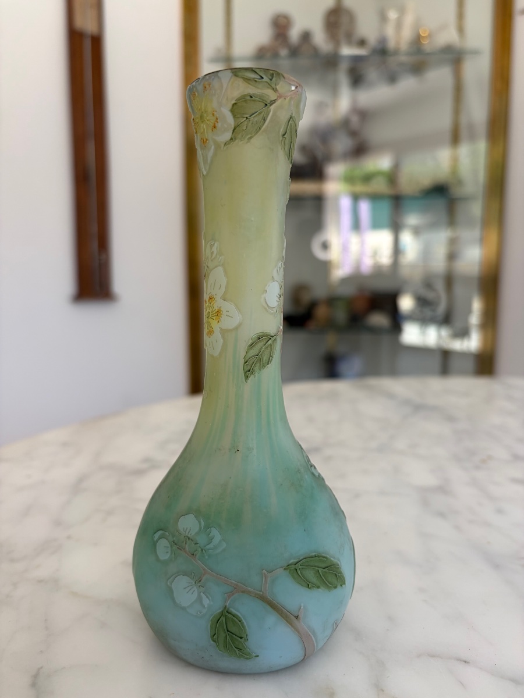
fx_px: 525
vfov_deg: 67.3
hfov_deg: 53.1
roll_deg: -0.1
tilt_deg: -7.6
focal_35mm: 26
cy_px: 349
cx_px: 262
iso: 40
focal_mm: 5.96
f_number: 1.6
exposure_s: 1/122
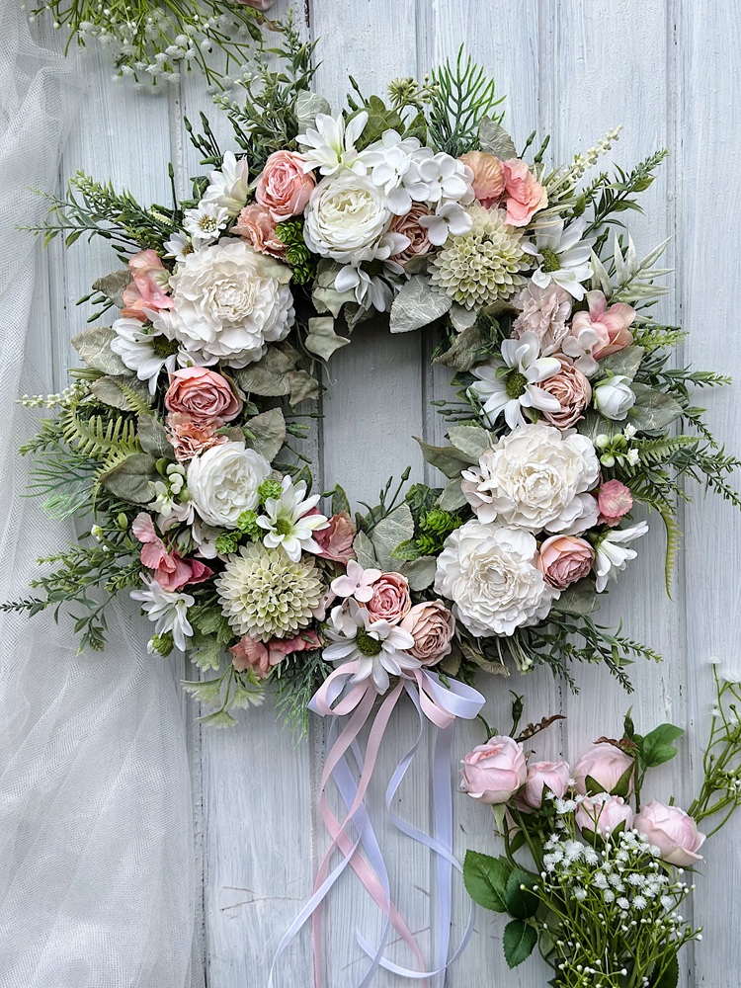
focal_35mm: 48
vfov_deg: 39.7
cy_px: 494
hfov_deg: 30.3
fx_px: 1370
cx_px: 370
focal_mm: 6.86
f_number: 1.78
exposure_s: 1/850
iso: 80
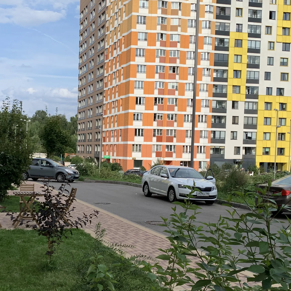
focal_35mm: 53
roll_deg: +1.8
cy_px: 172
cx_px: 86
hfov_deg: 31.8
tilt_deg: -0.3
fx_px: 504
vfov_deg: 32.1
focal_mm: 4.25
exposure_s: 1/1610
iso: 25
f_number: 1.8
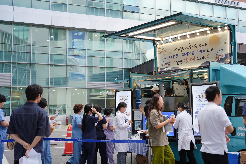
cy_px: 82
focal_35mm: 46
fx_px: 314
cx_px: 123
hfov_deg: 42.7
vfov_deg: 29.2
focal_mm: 46
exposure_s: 1/160
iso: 125
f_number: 4
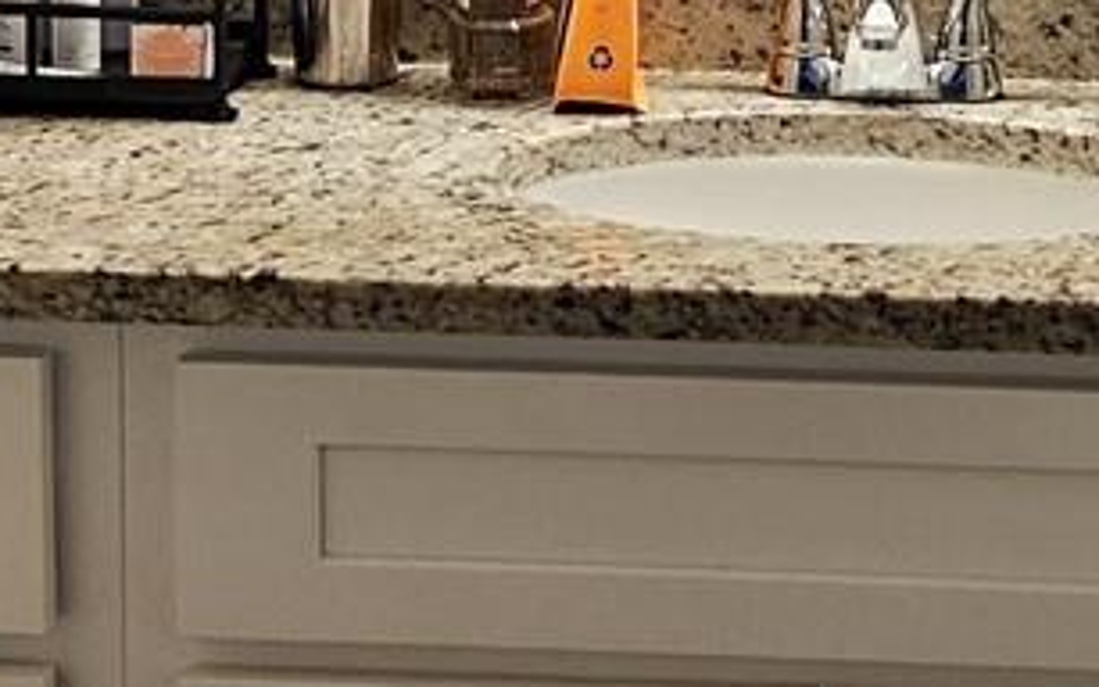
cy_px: -89
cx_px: 816
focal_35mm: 127
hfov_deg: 16.4
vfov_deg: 10.2
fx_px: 3805
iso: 200
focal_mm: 5.4
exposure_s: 1/120
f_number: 1.8
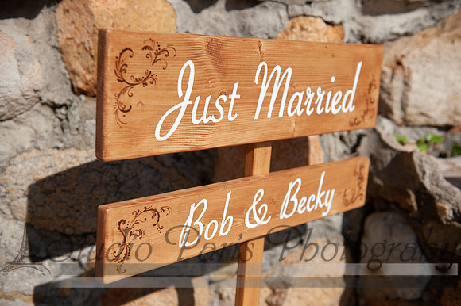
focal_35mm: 44
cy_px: 153
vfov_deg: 30.5
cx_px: 230
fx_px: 563
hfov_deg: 44.5
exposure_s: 1/4000
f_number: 3.5
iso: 200
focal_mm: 44
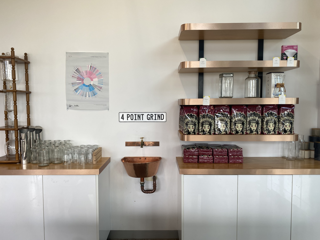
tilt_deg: -4.3
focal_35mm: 26
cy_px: 120
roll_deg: -0.4
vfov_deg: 53.1
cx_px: 160
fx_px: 240
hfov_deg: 67.3
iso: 32
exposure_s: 1/100
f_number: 1.8
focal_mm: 4.25
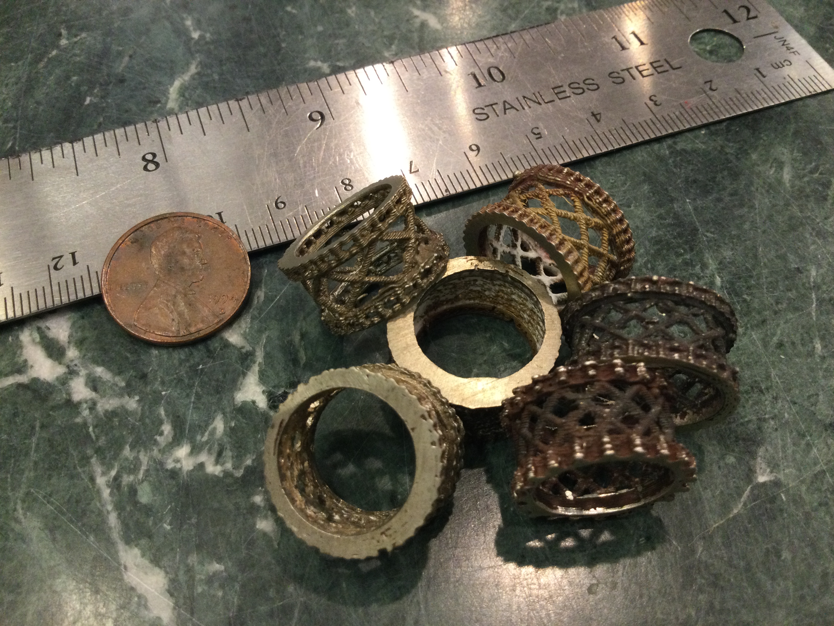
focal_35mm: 31
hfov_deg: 58.4
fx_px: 747
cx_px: 417
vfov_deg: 45.4
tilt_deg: -58.9
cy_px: 313
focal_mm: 3.3
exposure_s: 1/30
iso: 125
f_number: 2.4
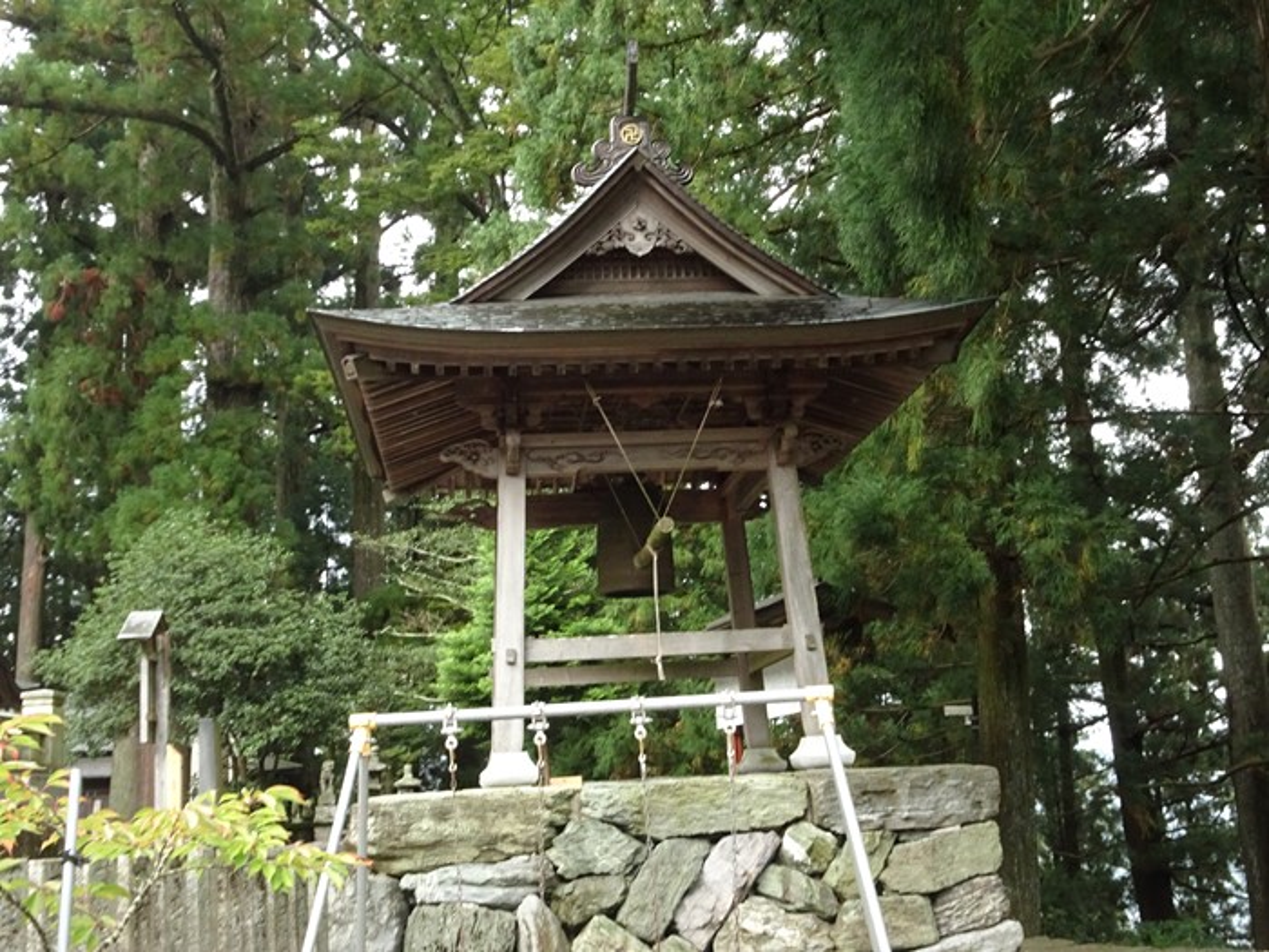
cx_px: 634
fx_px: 1503
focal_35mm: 41
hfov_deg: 45.8
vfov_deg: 35.1
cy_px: 476
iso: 640
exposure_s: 1/50
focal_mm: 7.05
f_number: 4
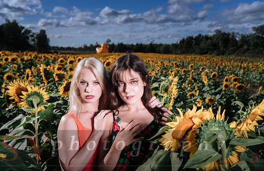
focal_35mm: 35
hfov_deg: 54.5
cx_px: 131
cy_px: 86
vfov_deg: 36.8
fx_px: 256
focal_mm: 34
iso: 64
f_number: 5
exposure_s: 1/250
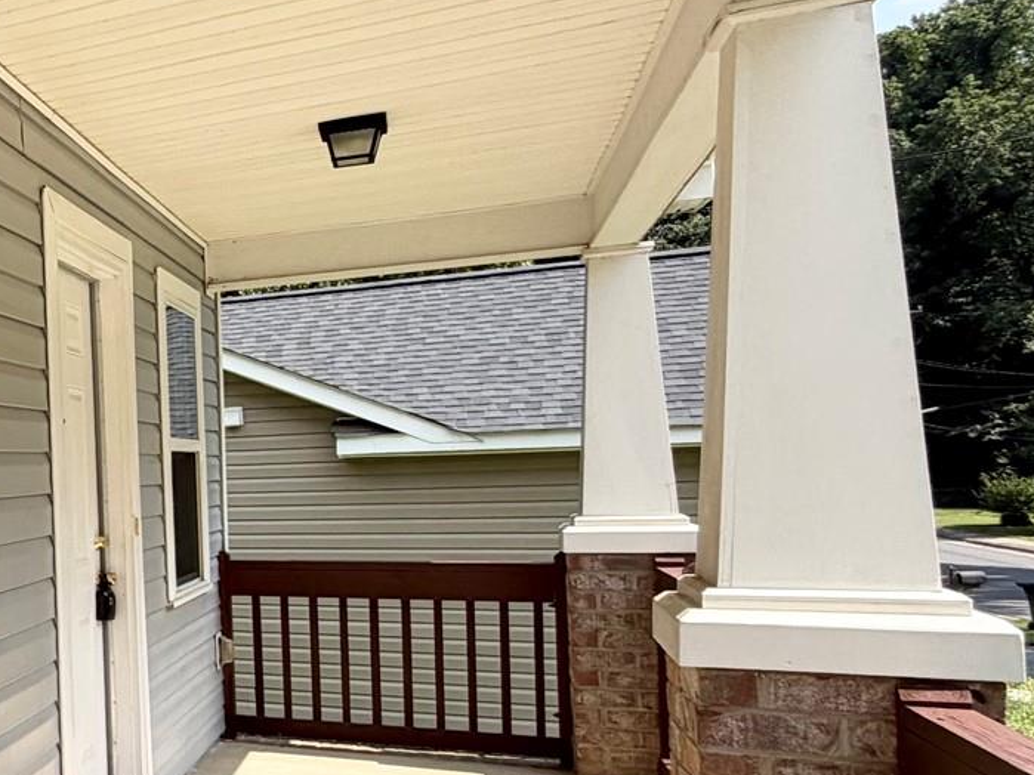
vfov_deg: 35.0
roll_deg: +1.8
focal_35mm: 41
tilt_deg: +0.6
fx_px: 1224
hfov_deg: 31.5
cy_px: 478
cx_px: -395
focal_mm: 2.22
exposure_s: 1/770
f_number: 2.2
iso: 32
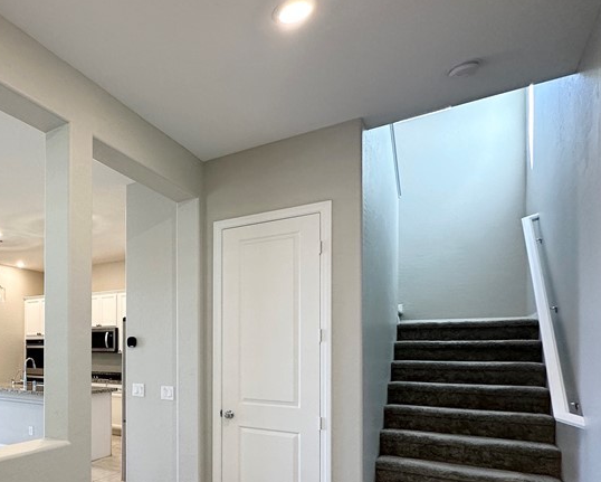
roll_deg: -0.4
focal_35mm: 26
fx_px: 463
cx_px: 39
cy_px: 346
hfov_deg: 55.4
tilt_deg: +0.7
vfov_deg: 53.1
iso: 200
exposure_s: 1/120
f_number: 2.2
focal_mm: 2.22
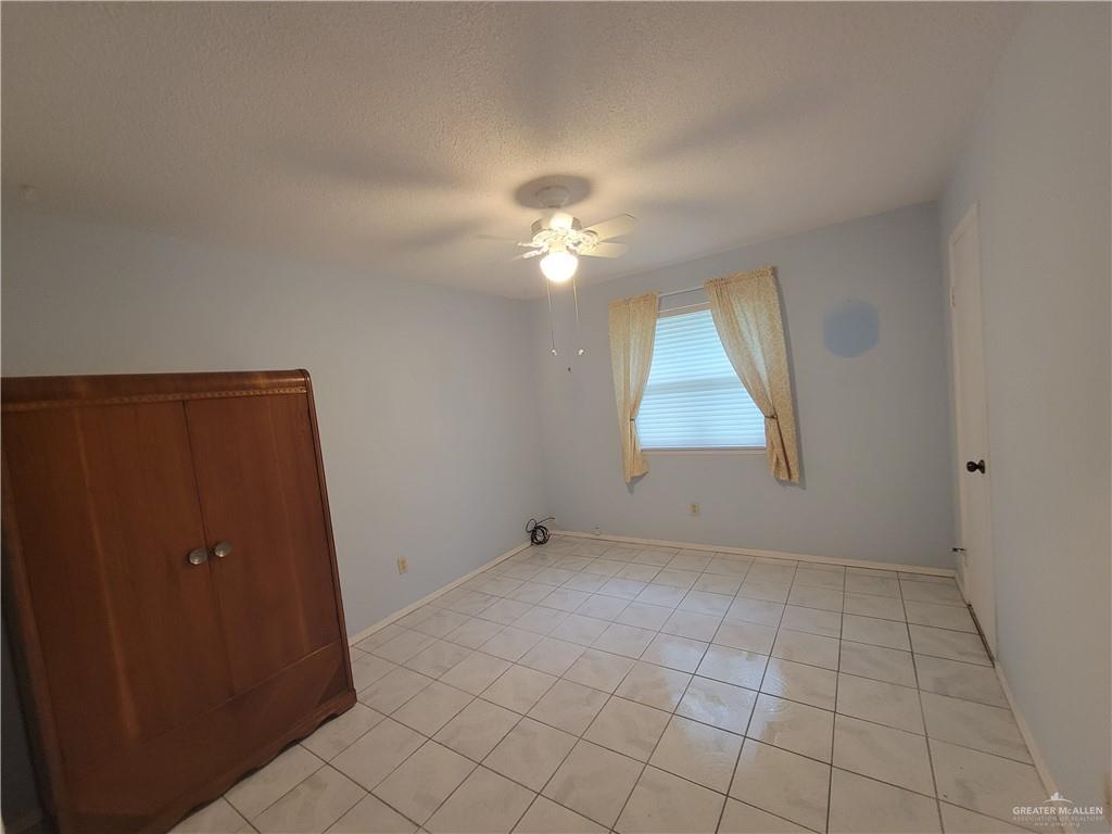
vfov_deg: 89.9
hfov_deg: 106.2
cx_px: 556
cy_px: 417
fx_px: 418
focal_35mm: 13
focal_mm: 2.2
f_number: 2.2
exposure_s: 1/40
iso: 320
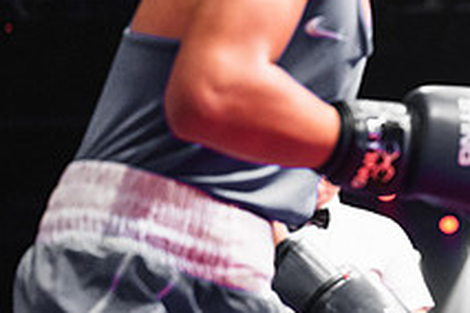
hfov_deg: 14.4
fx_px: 1775
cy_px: 118
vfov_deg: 10.1
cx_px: 638
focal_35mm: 136
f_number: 2.5
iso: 3200
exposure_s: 1/1000
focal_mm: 50
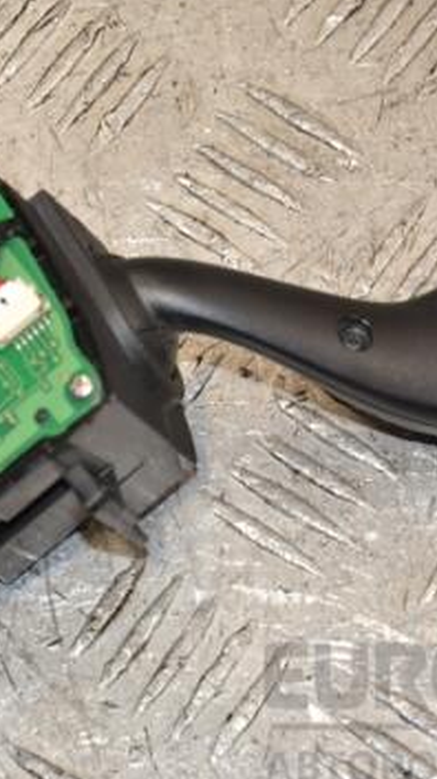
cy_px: 382
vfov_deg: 13.9
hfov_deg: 7.8
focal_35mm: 155
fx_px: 3200
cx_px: 223
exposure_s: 1/200
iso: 800
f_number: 8
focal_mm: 58
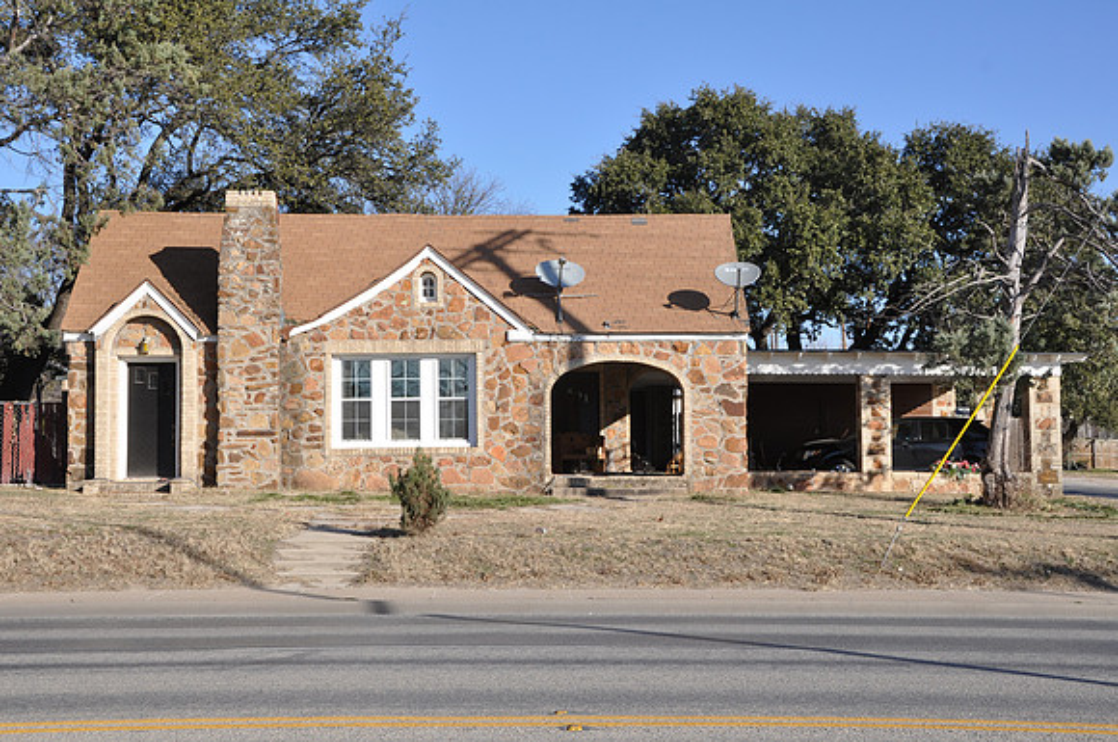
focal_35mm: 48
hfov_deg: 41.2
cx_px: 559
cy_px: 371
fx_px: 1489
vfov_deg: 28.0
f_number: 11
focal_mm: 32
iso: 200
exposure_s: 1/125
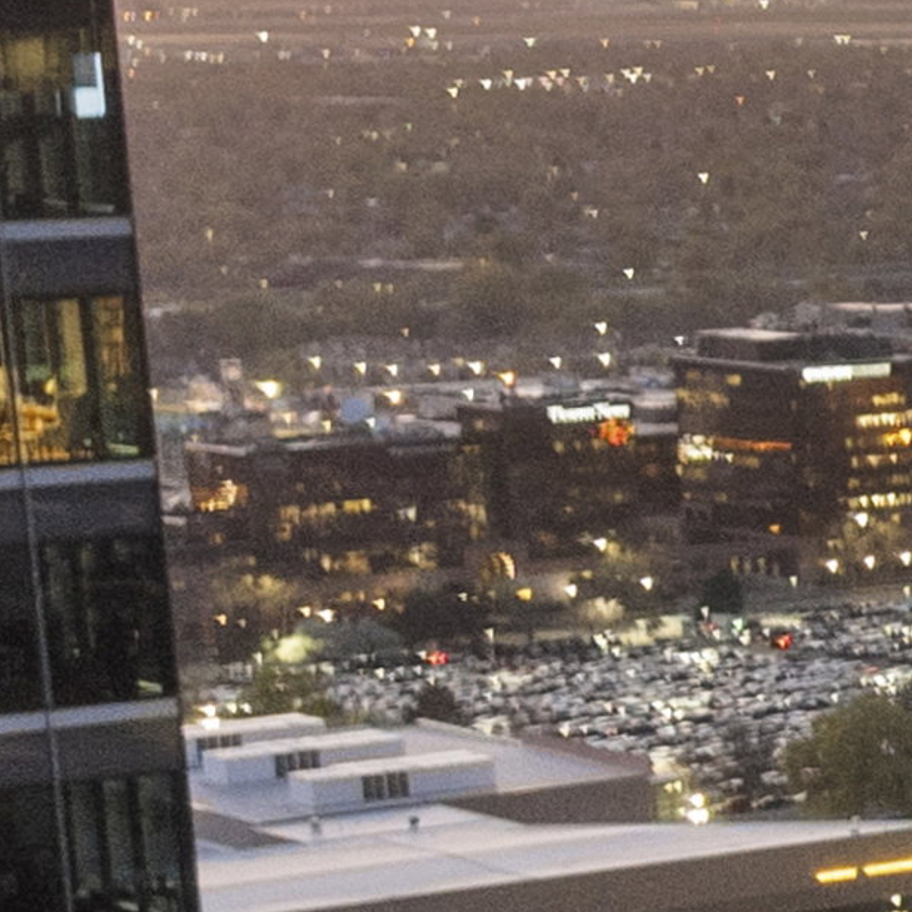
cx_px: 3001
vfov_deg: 10.4
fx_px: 4948
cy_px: 1114
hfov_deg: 8.3
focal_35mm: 166
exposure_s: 1/15
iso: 370
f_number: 2.8
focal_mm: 8.4
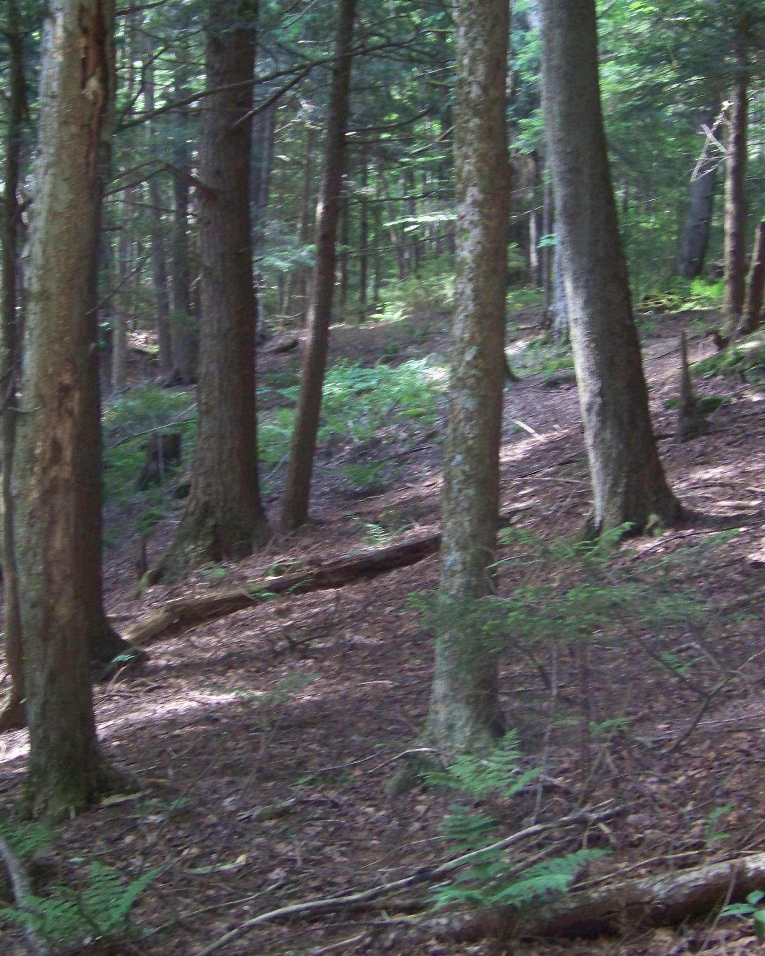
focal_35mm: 64
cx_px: 432
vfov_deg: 29.6
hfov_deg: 23.8
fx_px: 1811
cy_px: 478
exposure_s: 1/30
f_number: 2.8
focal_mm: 7.6
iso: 213
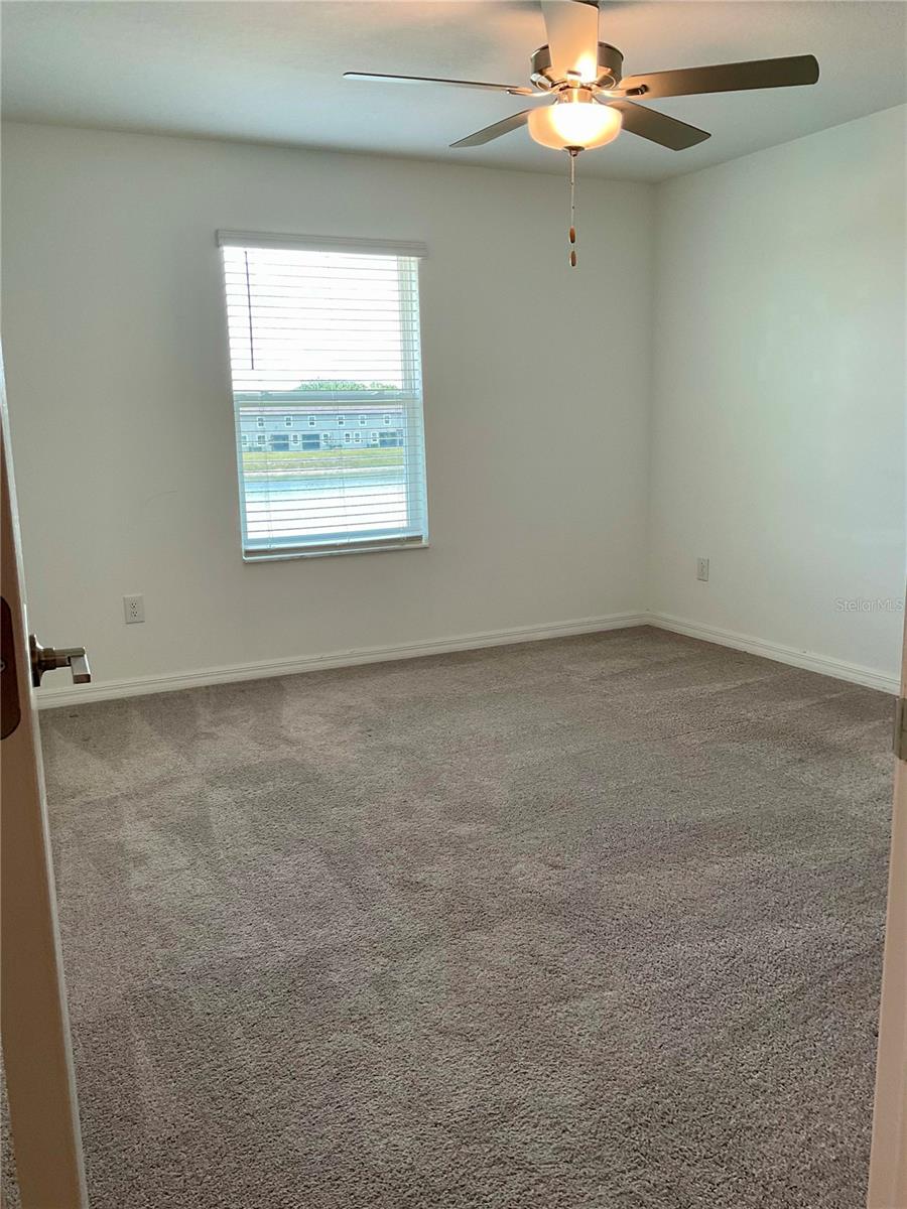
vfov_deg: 61.7
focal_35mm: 29
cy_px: 604
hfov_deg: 48.2
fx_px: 1013
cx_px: 454
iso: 64
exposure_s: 1/120
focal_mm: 3
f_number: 1.8
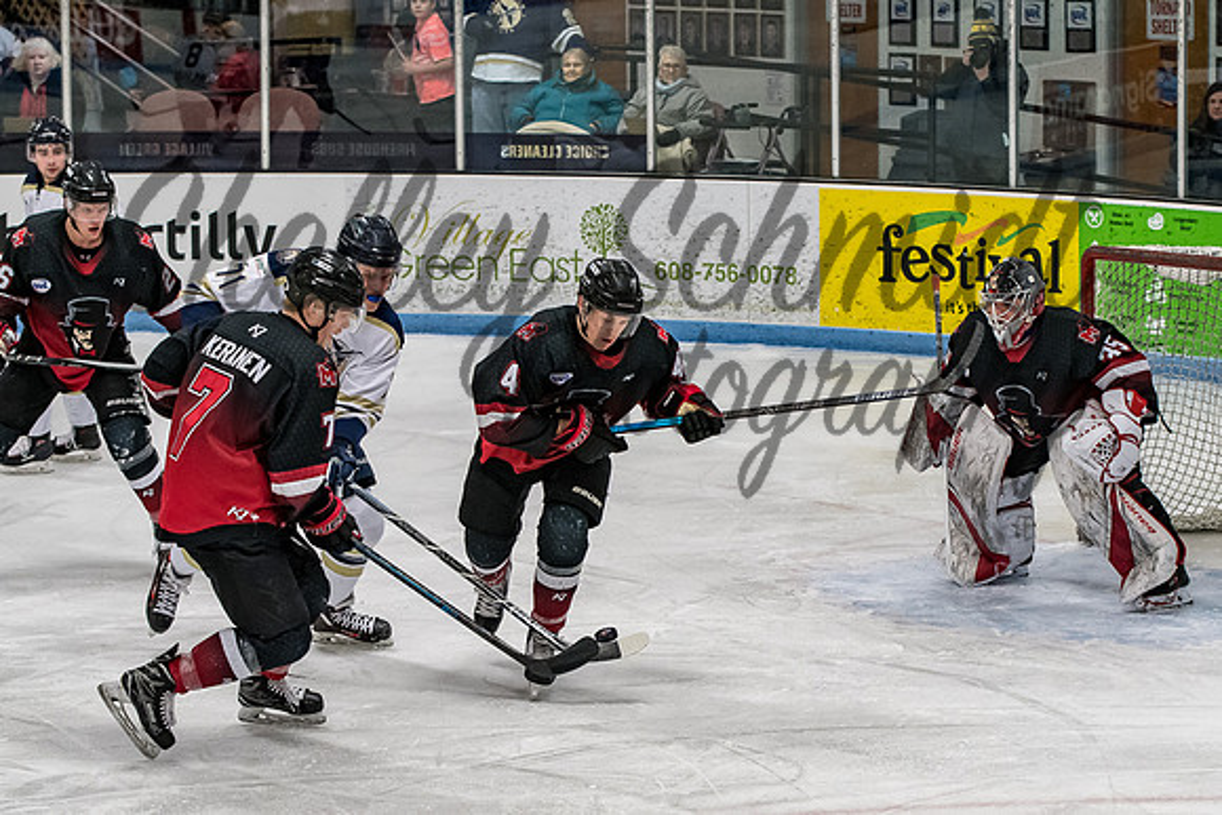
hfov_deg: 15.9
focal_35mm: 129
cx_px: 697
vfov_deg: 10.6
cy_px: 458
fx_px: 4387
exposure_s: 1/800
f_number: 3.5
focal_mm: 70
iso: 1600
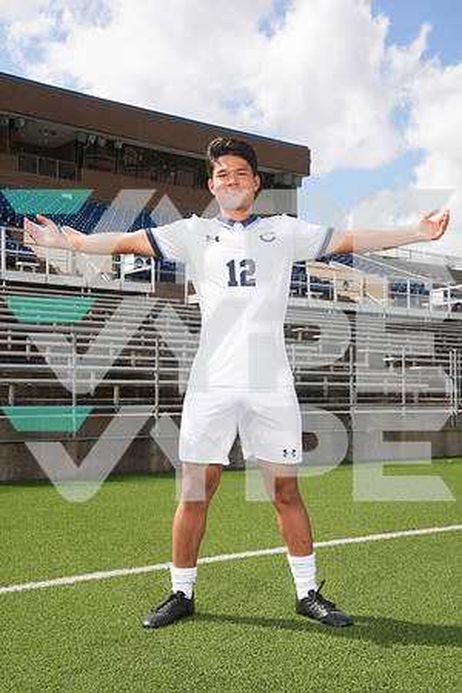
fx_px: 885
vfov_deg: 42.7
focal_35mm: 46
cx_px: 231
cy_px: 346
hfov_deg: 29.2
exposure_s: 1/200
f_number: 8
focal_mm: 46
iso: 100
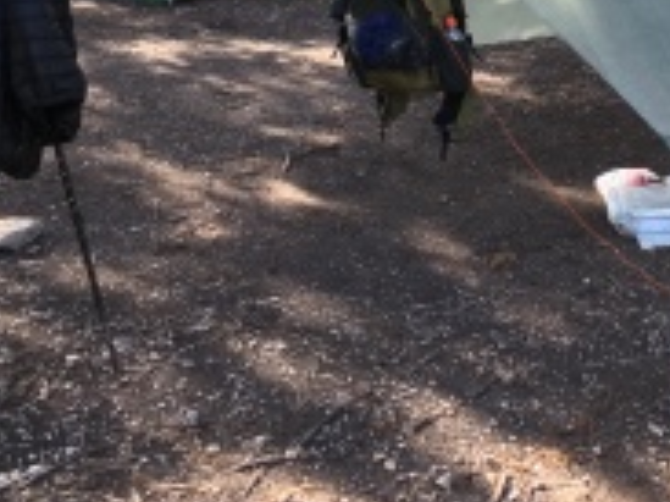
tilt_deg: -13.2
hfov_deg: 32.1
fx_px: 1122
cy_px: 37
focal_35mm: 58
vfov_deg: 24.4
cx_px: 567
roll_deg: -0.1
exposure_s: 1/120
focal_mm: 4.15
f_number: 2.2
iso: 40
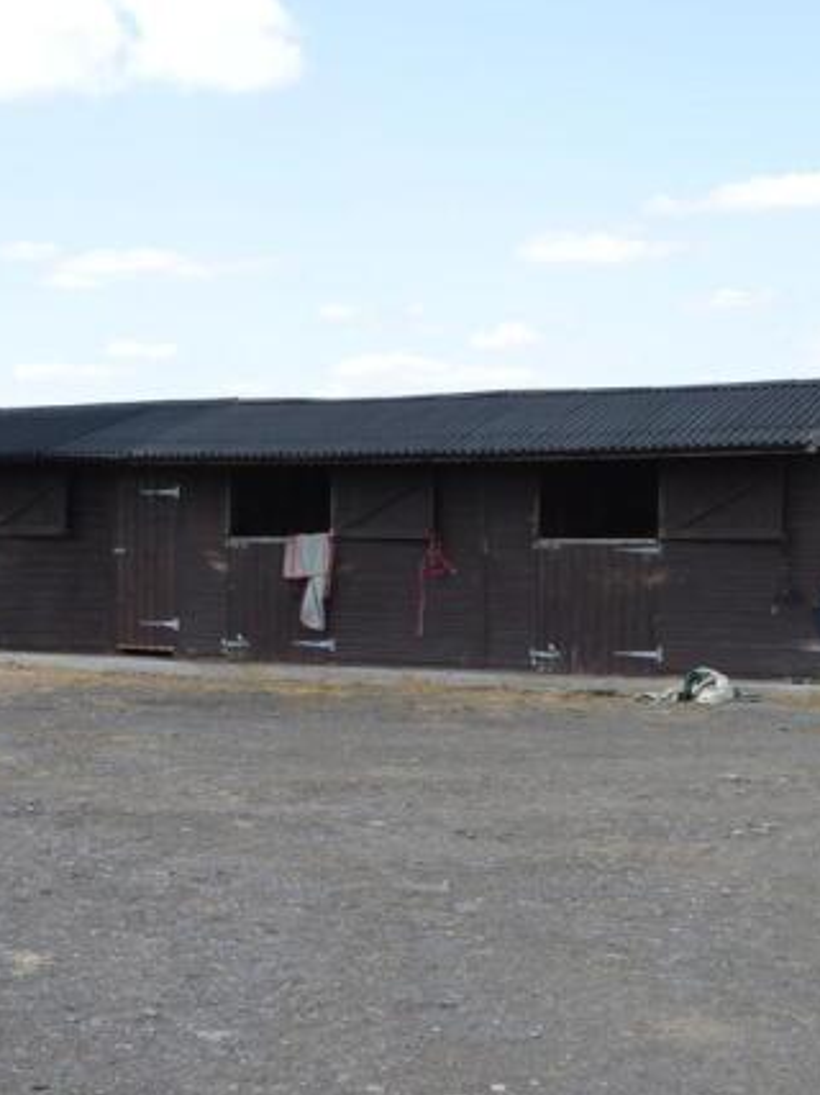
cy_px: 554
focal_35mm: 60
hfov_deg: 24.3
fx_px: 1888
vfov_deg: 32.3
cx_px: 238
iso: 100
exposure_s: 1/200
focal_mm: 27
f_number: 7.1
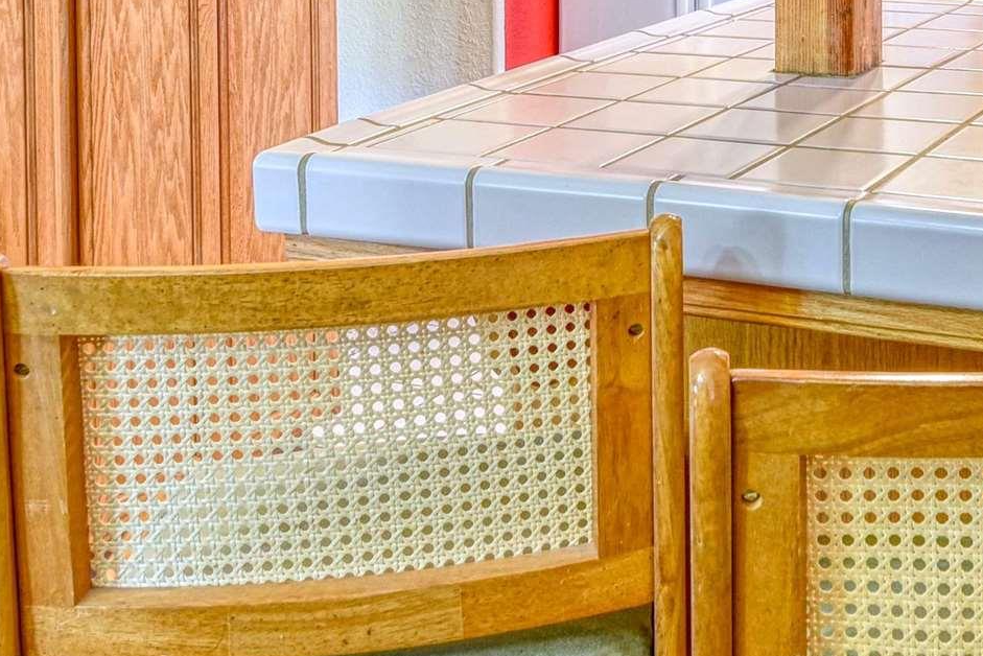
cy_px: -206
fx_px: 1693
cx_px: 915
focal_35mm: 62
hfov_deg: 30.7
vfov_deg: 20.0
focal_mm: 19
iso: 400
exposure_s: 1/20
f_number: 11
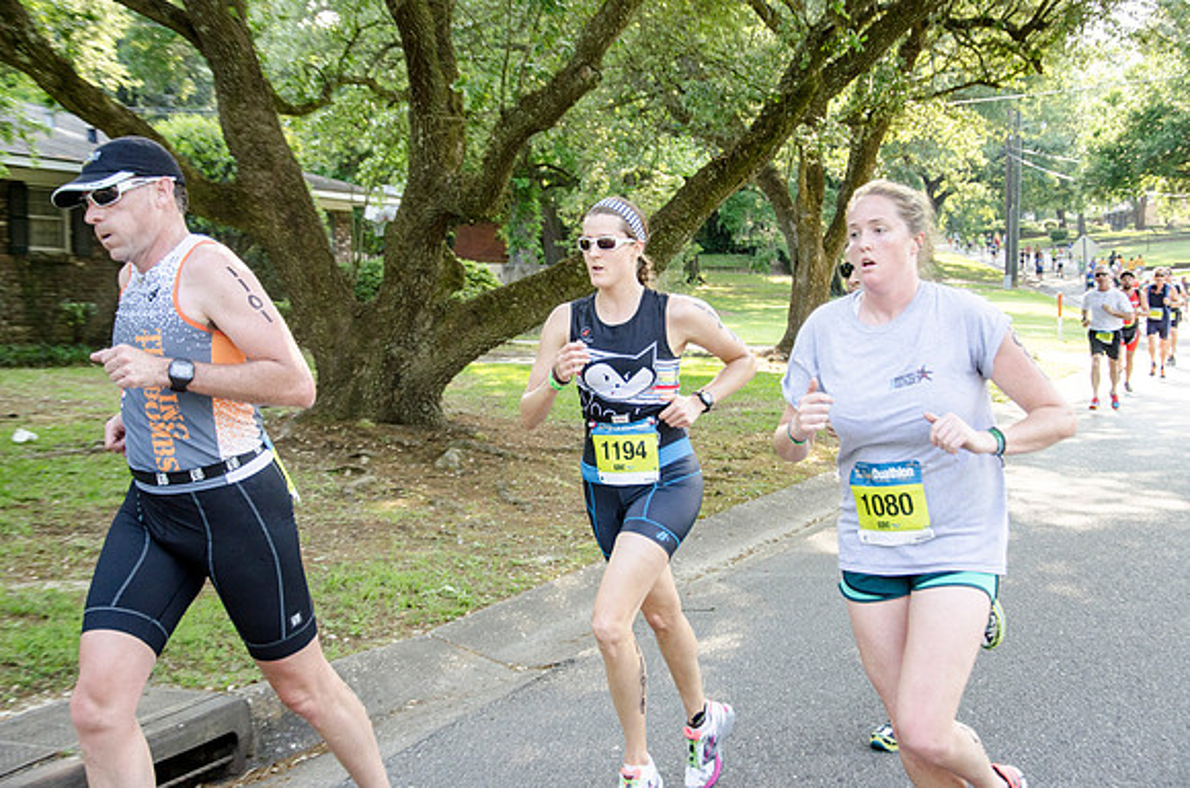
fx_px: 2474
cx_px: 595
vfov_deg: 18.1
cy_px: 394
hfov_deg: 27.0
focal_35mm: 75
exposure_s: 1/640
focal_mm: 50
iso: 800
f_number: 5
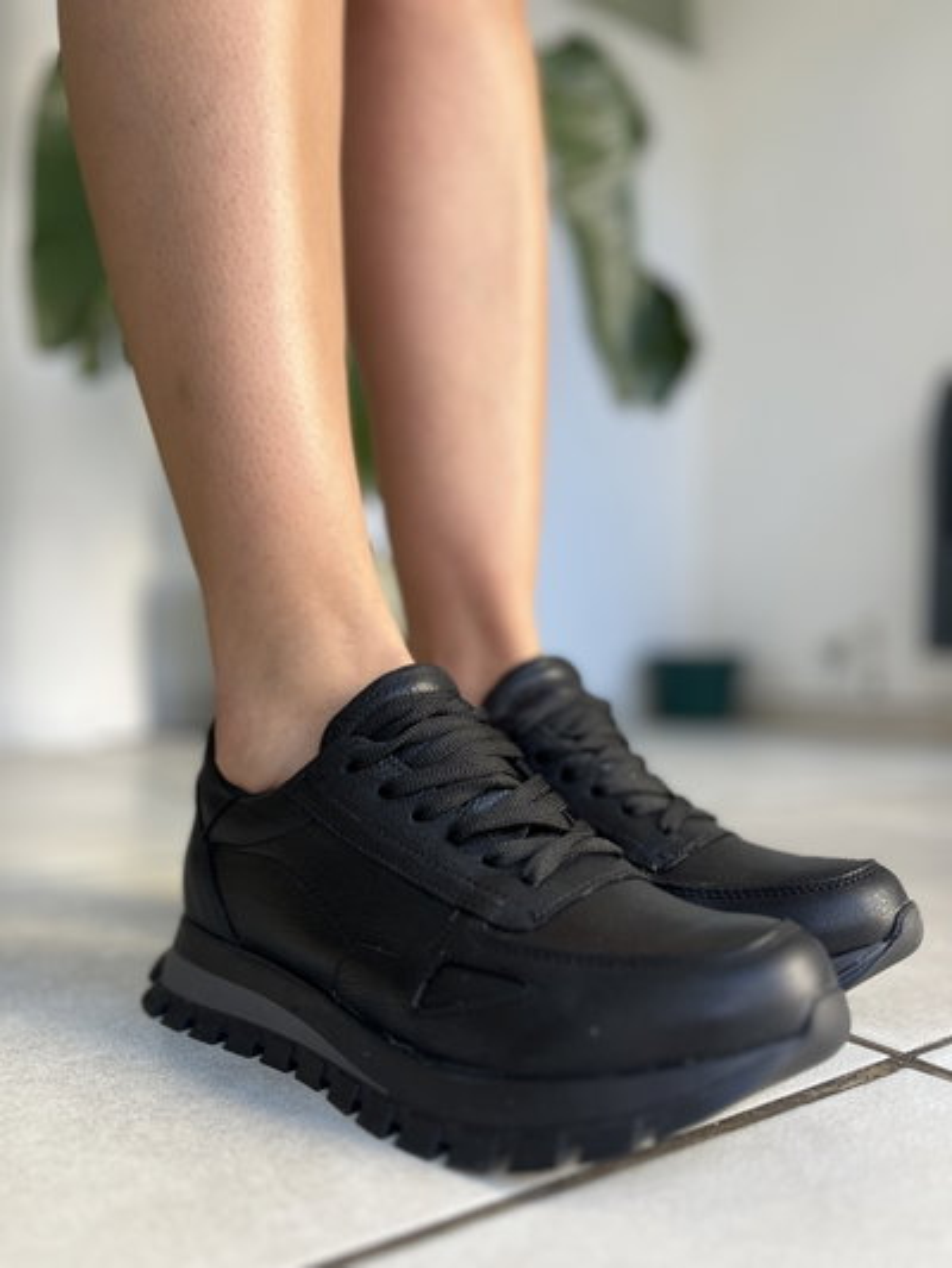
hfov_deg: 53.1
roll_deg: -0.2
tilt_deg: +1.7
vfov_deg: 67.3
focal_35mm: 26
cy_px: 634
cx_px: 476
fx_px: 953
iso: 64
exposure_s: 1/121
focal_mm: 5.1
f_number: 1.6
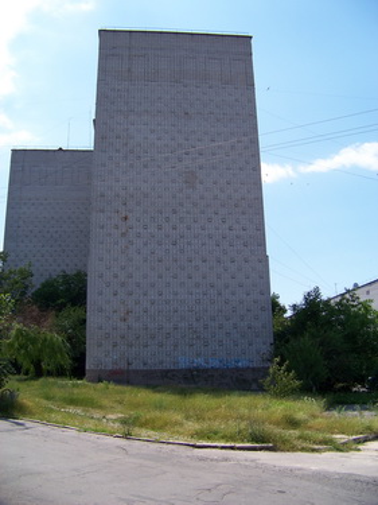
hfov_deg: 39.6
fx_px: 524
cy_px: 252
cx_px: 189
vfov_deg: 51.4
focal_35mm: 36
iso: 64
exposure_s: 1/800
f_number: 2.8
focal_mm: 5.85
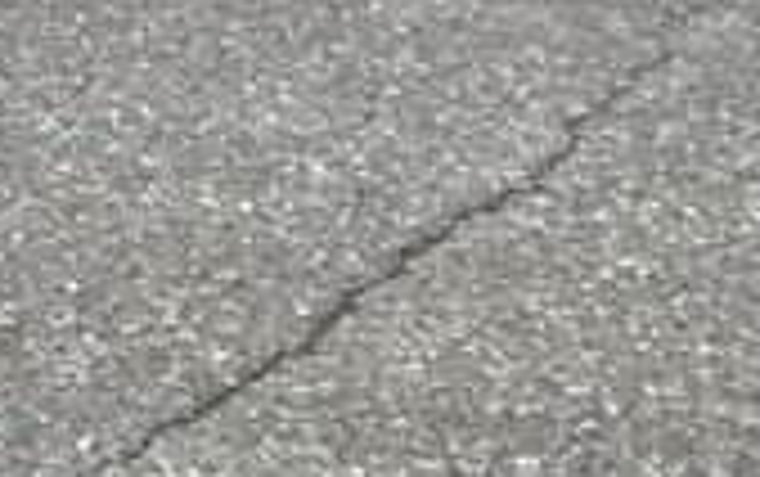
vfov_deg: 6.9
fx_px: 3462
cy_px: -1053
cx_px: 184
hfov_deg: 12.5
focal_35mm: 167
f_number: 1.8
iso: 32
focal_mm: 4.25
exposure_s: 1/3846
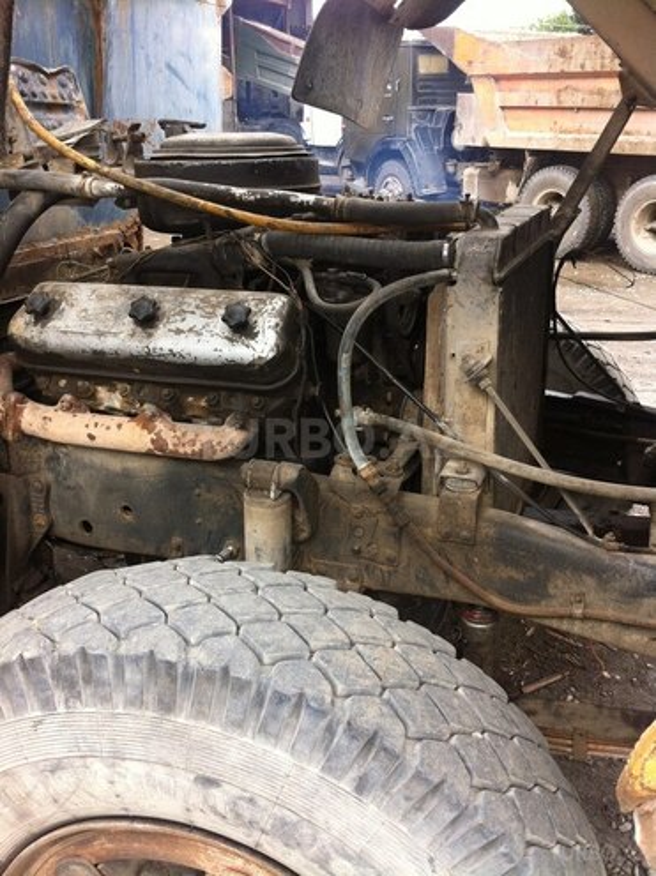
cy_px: 438
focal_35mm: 35
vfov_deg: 52.7
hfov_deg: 40.6
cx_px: 328
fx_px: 886
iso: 80
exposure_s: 1/208
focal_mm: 3.85
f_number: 2.8
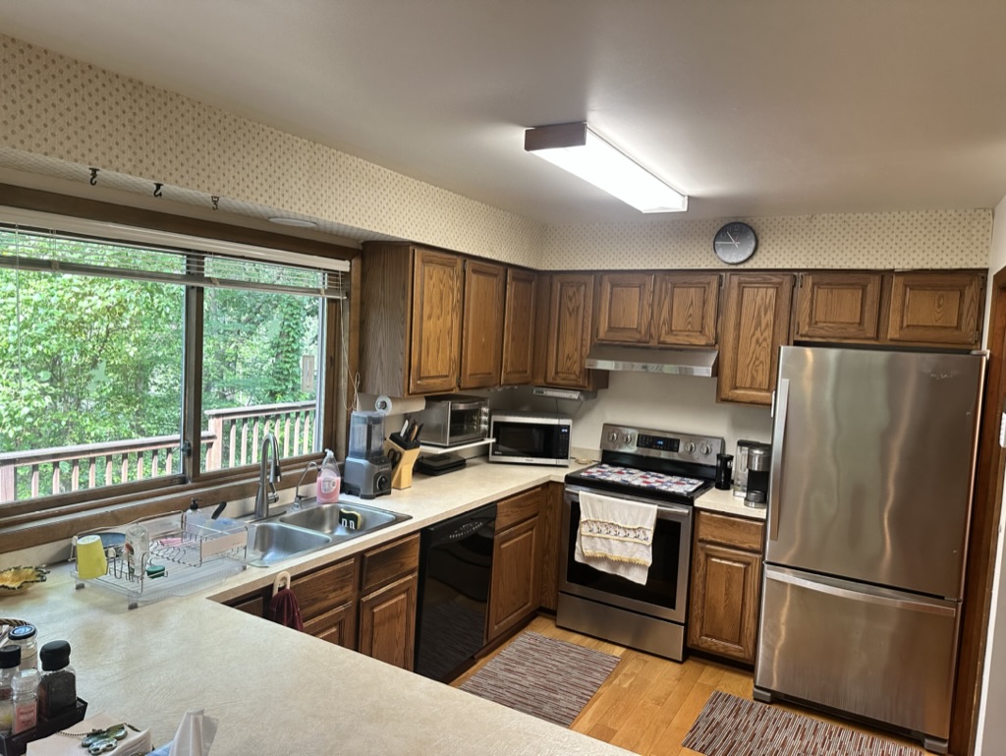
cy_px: 378
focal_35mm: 24
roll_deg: -3.3
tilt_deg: -4.9
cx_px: 503
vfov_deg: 56.9
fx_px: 698
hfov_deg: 71.6
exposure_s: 1/120
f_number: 1.78
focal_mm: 6.86
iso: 200
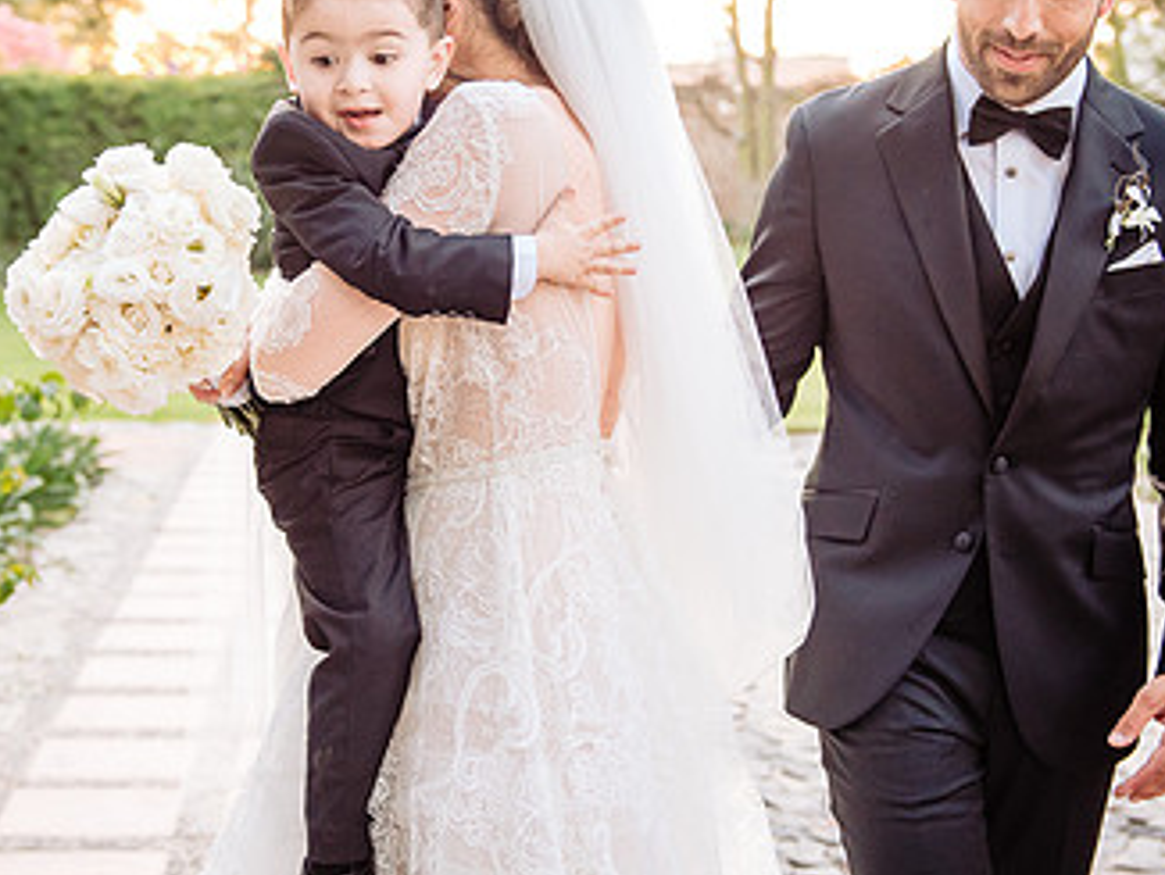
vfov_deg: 22.6
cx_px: 482
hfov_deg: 29.7
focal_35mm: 65
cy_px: 366
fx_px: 2189
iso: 1600
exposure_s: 1/200
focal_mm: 38
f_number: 3.2
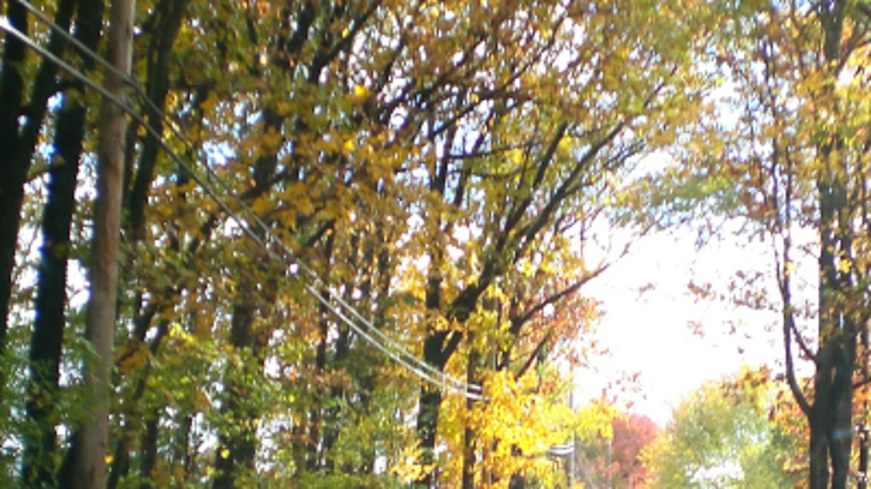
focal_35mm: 83
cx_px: 716
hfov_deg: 25.1
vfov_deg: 14.5
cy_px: 325
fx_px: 1916
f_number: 3.1
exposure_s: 1/125
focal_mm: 6.3
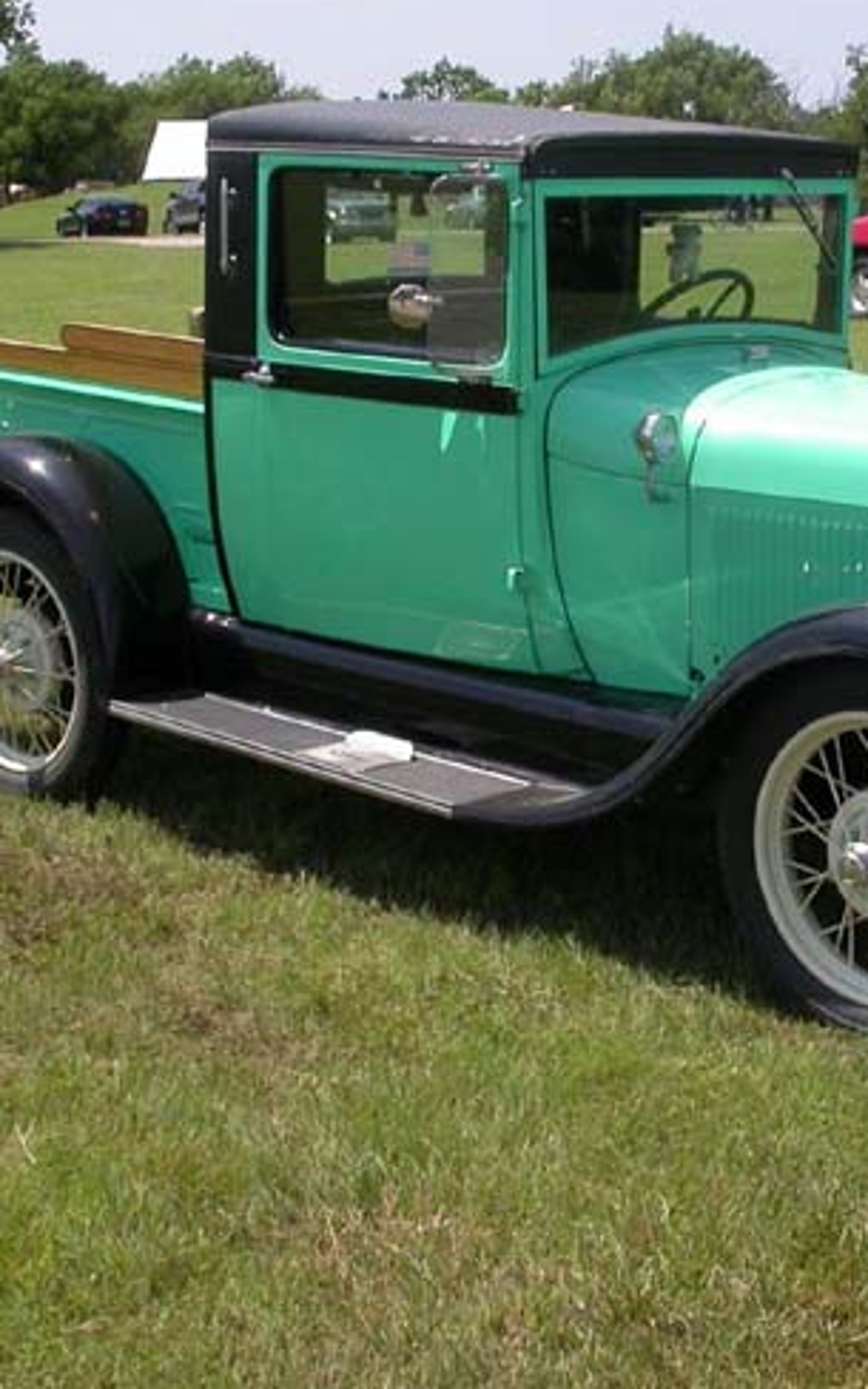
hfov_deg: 19.6
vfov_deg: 31.0
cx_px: 615
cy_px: 609
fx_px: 2498
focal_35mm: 66
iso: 100
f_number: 7.5
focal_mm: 7.85
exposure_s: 1/298
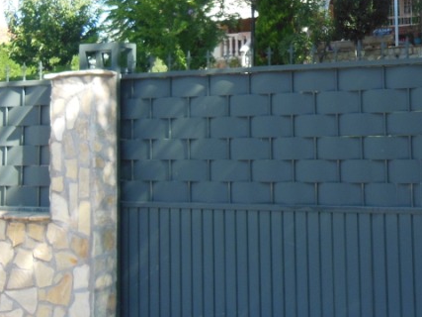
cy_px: 49
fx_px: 731
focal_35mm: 60
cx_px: 365
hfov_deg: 31.0
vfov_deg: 23.9
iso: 125
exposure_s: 1/250
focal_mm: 4.5
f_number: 3.5
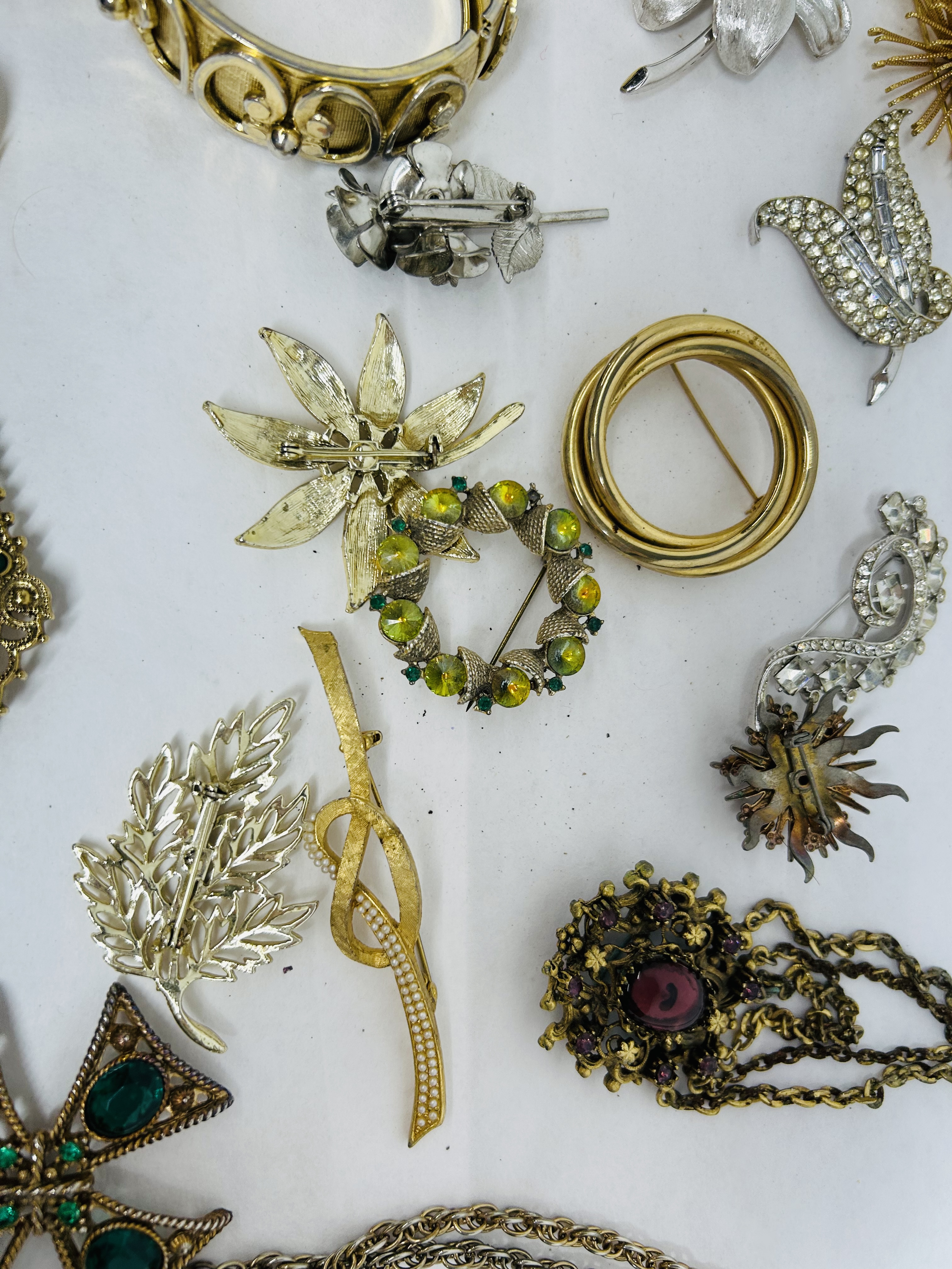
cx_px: 476
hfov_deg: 53.1
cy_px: 634
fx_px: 953
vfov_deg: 67.3
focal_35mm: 26
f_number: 1.5
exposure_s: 1/434
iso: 50
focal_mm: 5.7
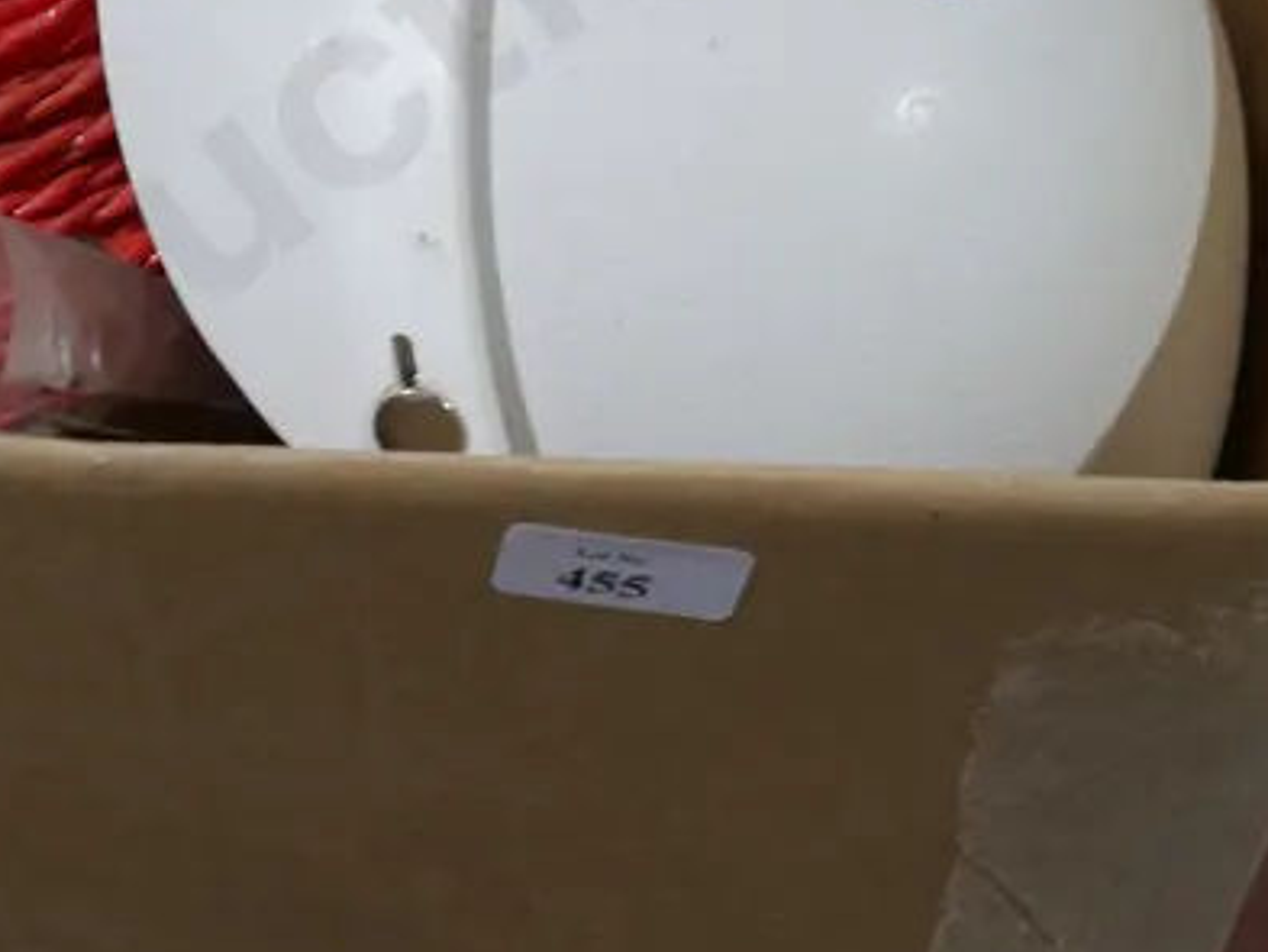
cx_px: 242
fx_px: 2675
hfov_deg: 26.2
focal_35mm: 73
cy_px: 192
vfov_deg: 20.0
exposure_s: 1/60
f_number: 4.5
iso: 320
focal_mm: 14
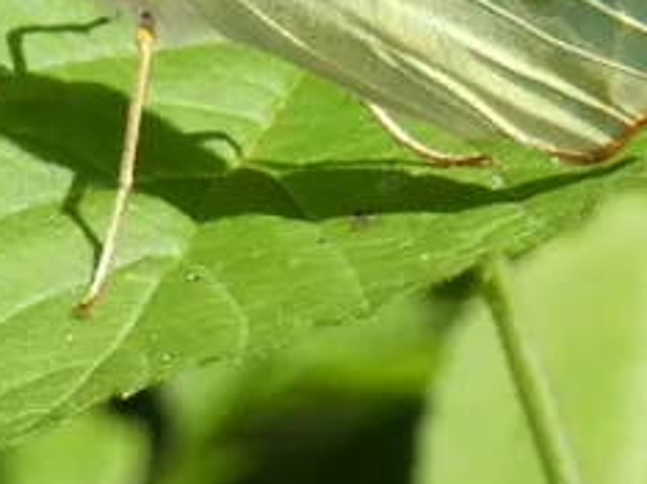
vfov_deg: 1.1
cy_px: -138
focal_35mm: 1368
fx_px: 25543
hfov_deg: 1.5
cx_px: 249
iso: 80
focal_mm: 89.5
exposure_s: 1/200
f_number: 5.6
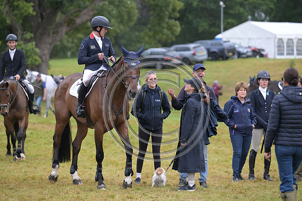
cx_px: 151
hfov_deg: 11.7
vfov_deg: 7.9
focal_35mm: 175
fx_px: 1468
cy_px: 100
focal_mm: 175
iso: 1400
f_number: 4
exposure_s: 1/1250
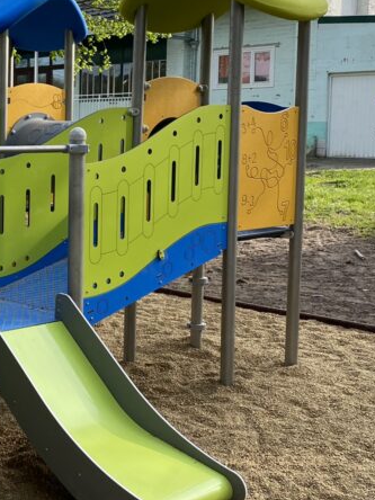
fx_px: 867
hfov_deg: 23.0
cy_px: 213
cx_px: -35
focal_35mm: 60
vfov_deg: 32.1
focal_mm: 4.25
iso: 32
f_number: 1.8
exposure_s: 1/858
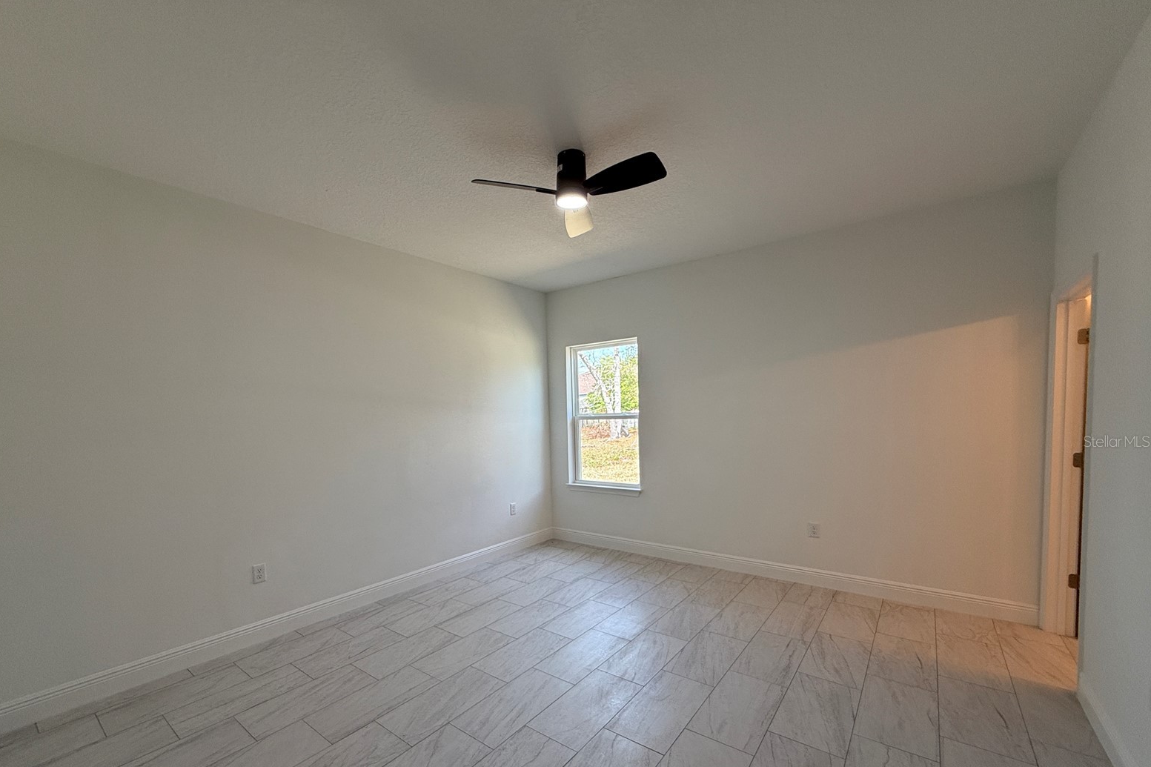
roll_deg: +1.8
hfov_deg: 100.4
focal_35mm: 15
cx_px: 560
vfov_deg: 76.8
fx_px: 479
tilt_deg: -0.9
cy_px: 441
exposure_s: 1/120
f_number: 2.2
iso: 100
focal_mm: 2.22
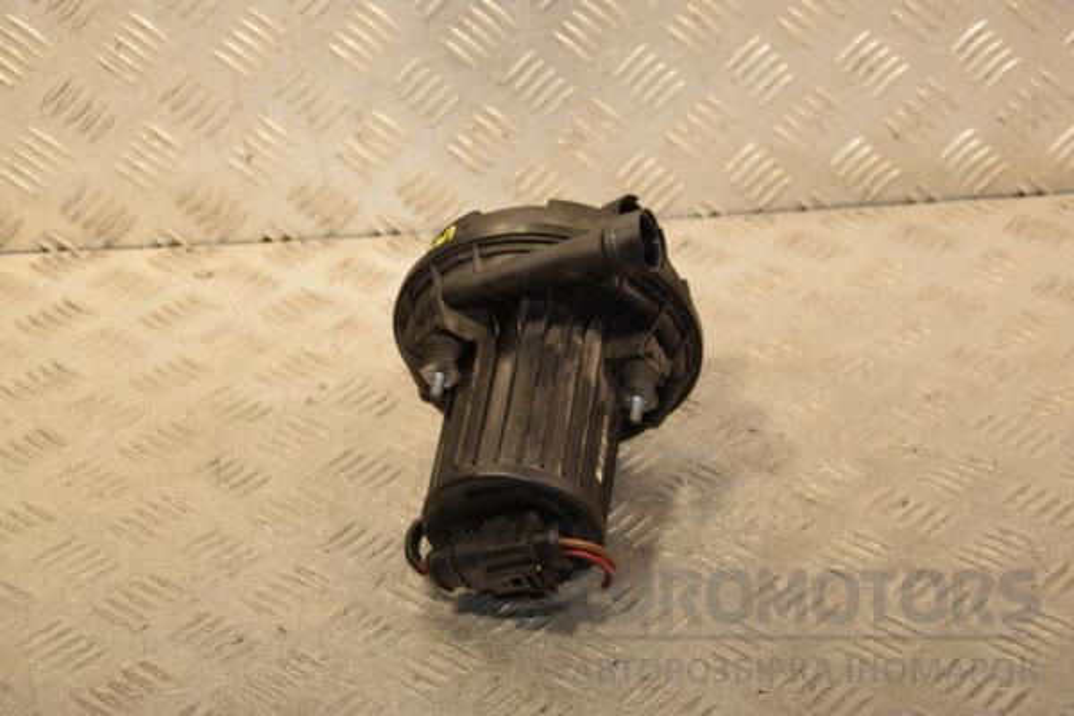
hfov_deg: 27.0
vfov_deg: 18.2
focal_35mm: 75
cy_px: 358
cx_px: 537
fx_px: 2237
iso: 800
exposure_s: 1/200
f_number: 5
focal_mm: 50
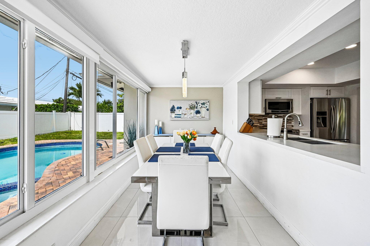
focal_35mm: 14
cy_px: 123
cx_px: 185
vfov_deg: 81.2
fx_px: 144
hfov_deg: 104.3
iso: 2500
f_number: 8
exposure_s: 1/1600
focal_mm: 14
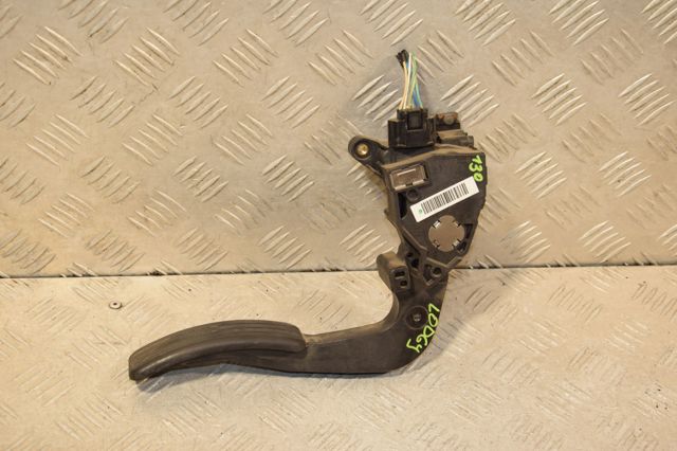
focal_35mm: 60
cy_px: 226
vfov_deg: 22.6
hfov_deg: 33.4
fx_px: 1128
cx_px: 338
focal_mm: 40
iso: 800
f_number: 6.3
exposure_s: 1/200
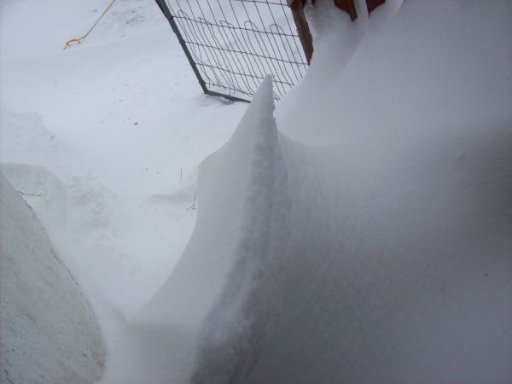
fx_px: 532
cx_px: 256
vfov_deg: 39.7
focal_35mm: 36
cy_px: 192
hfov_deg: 51.4
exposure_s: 1/751
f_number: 4.8
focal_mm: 6
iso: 80
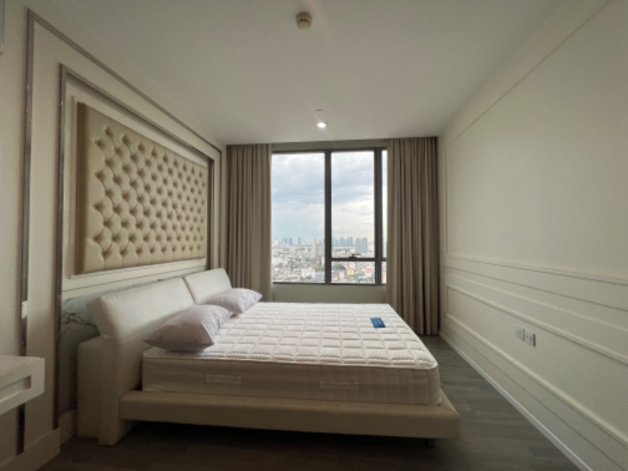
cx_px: 314
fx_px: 236
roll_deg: -0.2
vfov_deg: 89.9
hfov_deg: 106.2
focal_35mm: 13
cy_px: 236
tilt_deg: +2.9
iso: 32
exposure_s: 1/217
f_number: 1.8
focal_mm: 1.57
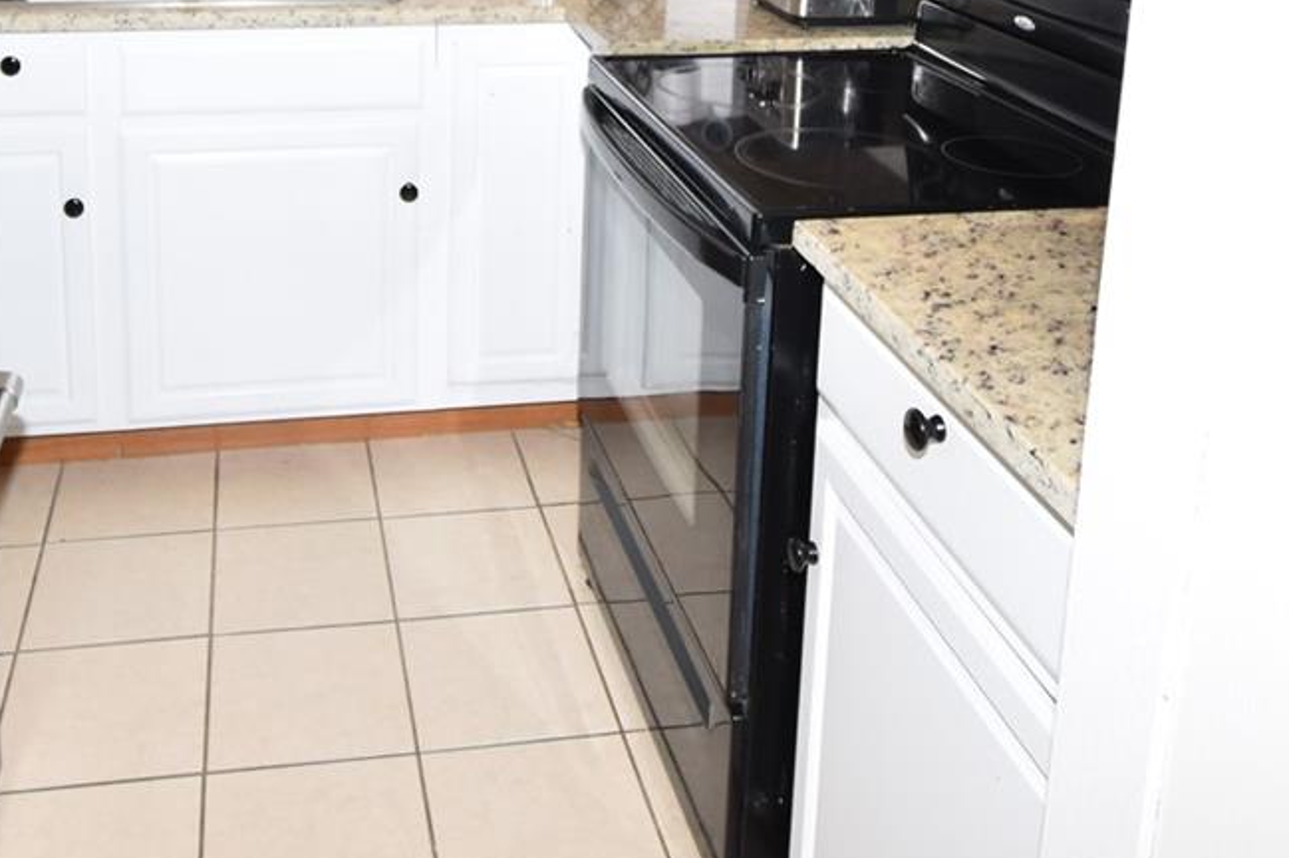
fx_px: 1324
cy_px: -8
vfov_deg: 32.8
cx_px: 463
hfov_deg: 51.2
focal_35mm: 37
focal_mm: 10
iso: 400
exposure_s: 1/80
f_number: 4.5
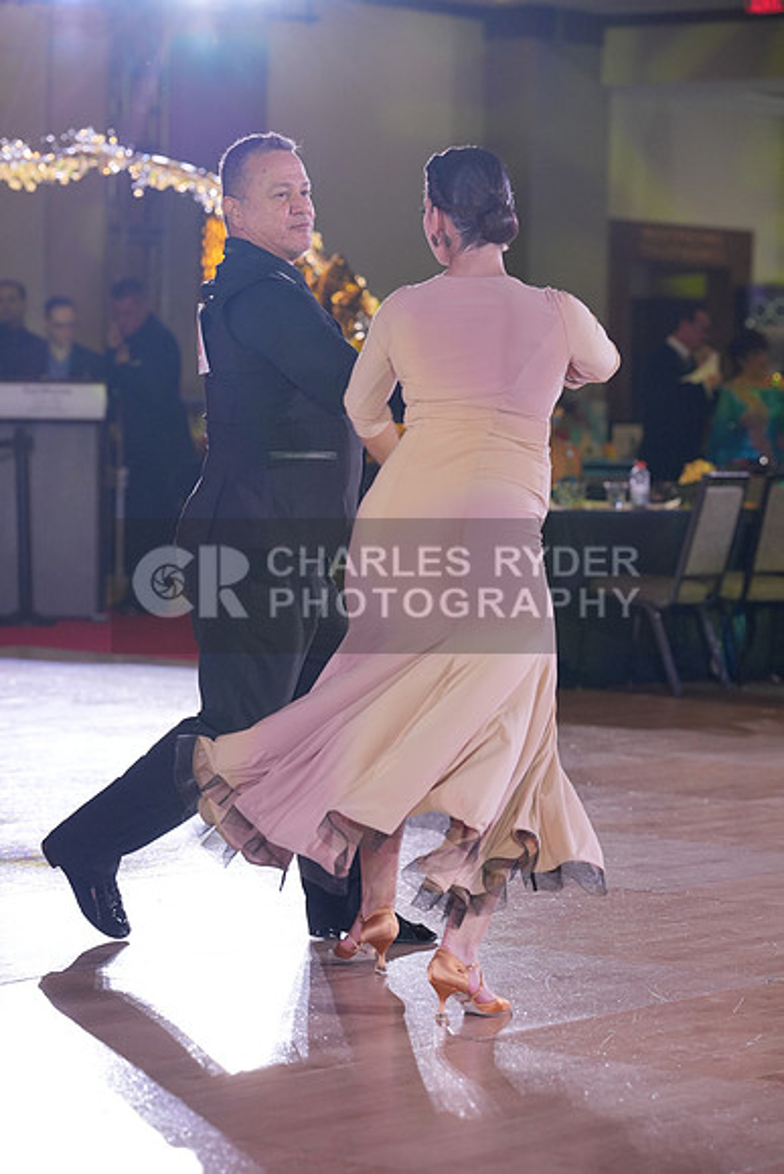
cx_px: 392
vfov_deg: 18.1
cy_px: 587
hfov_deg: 12.1
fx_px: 3689
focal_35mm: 113
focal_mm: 113
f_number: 4
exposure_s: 1/400
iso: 1600
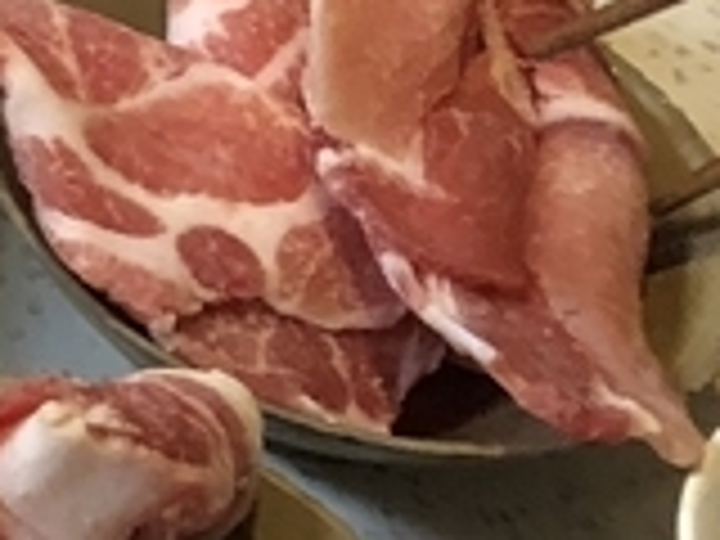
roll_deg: +0.4
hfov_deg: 9.5
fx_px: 3640
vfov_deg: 8.4
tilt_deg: -40.2
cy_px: -86
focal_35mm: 175
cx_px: -1256
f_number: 1.8
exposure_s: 1/13
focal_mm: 4
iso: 100
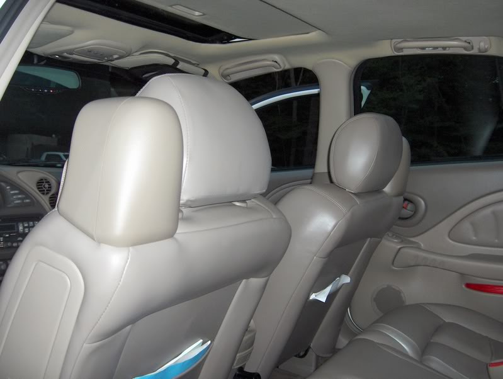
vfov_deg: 36.9
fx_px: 568
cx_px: 252
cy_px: 190
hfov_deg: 47.8
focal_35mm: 39
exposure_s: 1/60
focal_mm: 8
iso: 100
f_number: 2.8
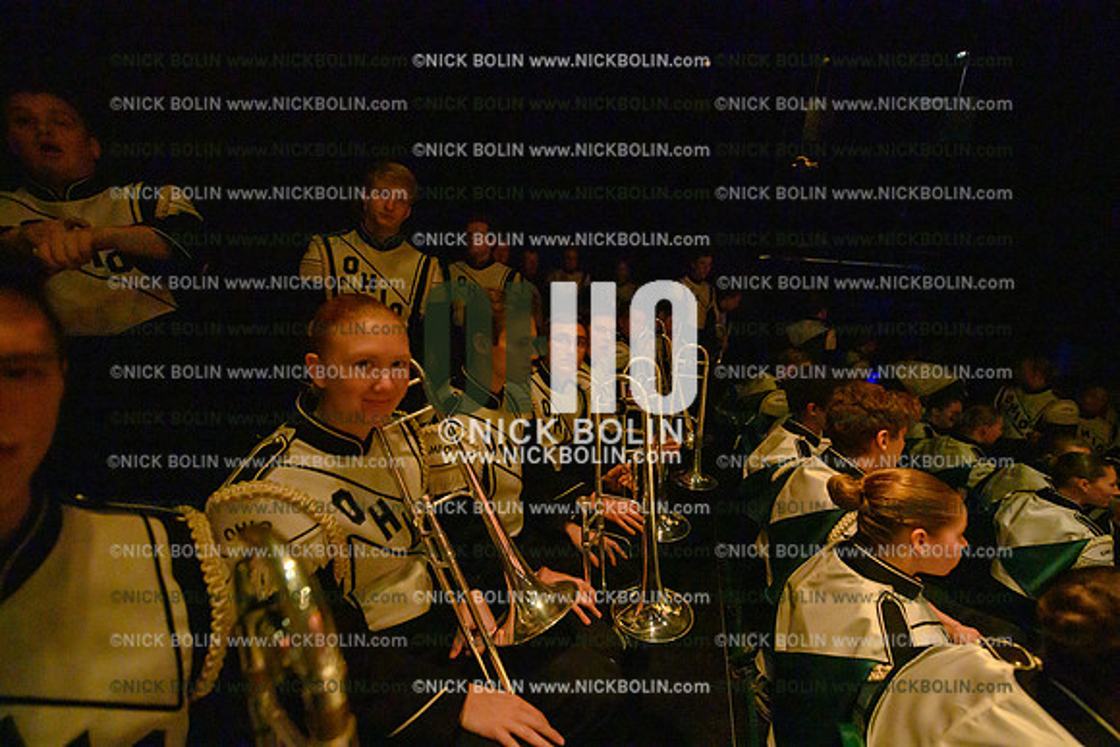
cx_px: 560
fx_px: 436
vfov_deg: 81.2
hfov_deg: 104.2
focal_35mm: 14
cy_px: 374
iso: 25600
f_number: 2.8
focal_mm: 14
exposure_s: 1/320
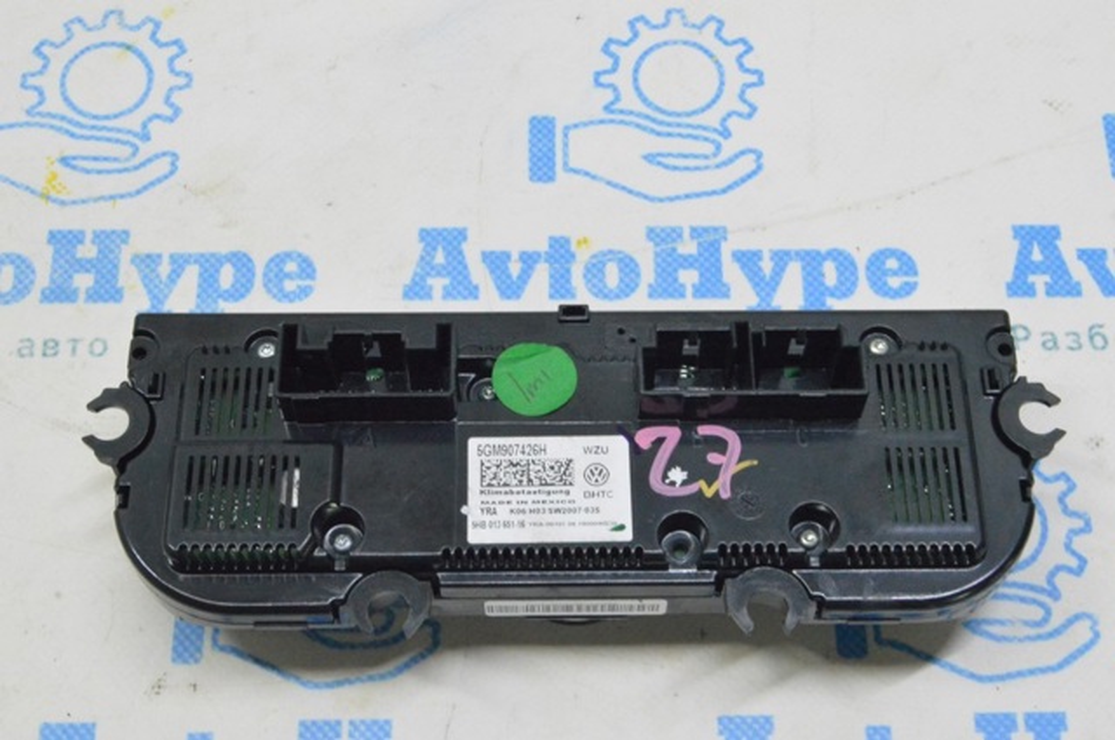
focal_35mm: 57
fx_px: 1763
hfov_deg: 35.1
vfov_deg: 23.7
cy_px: 370
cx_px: 558
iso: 6400
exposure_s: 1/20
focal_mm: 38
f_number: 20
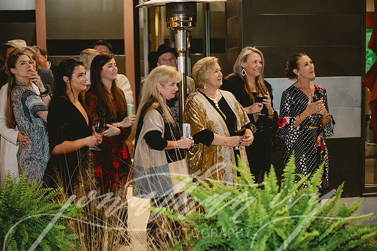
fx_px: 628
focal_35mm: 60
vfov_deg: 22.6
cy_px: 126
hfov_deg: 33.4
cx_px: 188
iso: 2500
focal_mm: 60
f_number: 2.8
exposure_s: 1/100
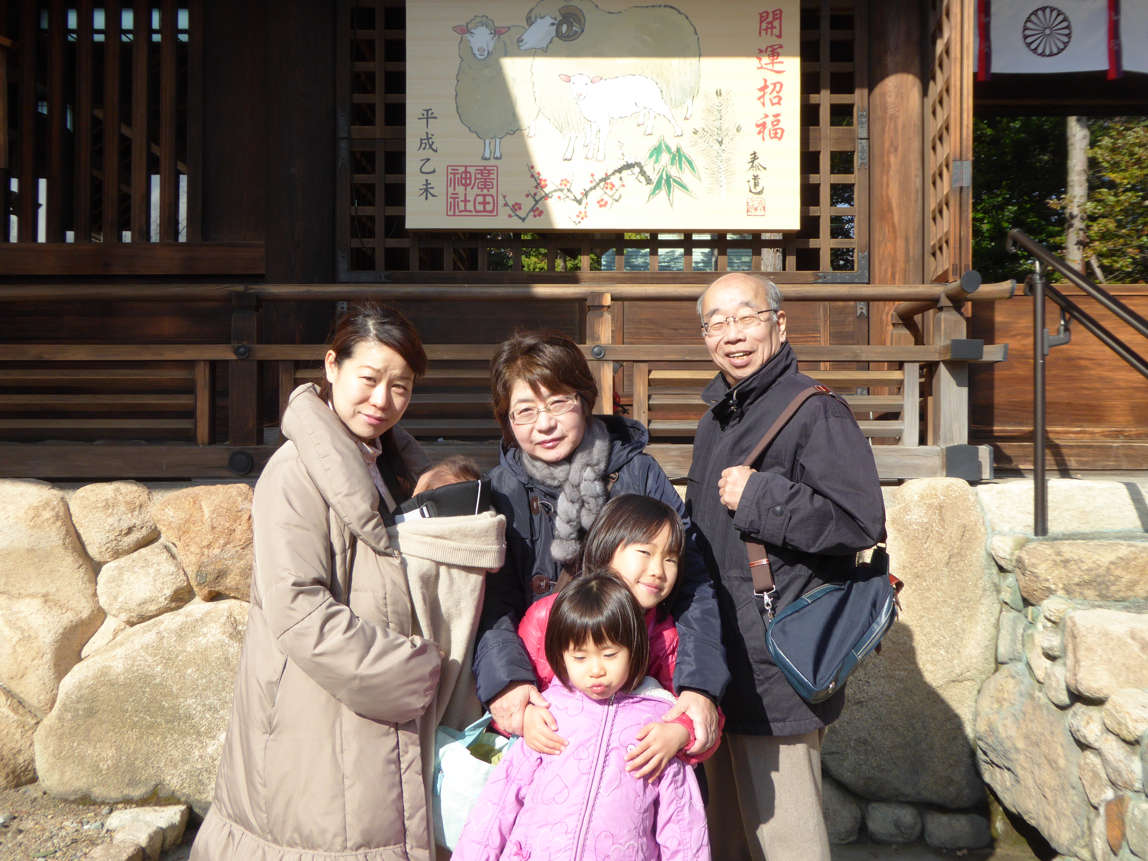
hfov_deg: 54.0
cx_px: 574
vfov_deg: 41.8
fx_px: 1128
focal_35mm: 34
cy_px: 430
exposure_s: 1/640
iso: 100
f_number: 3.6
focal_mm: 5.8
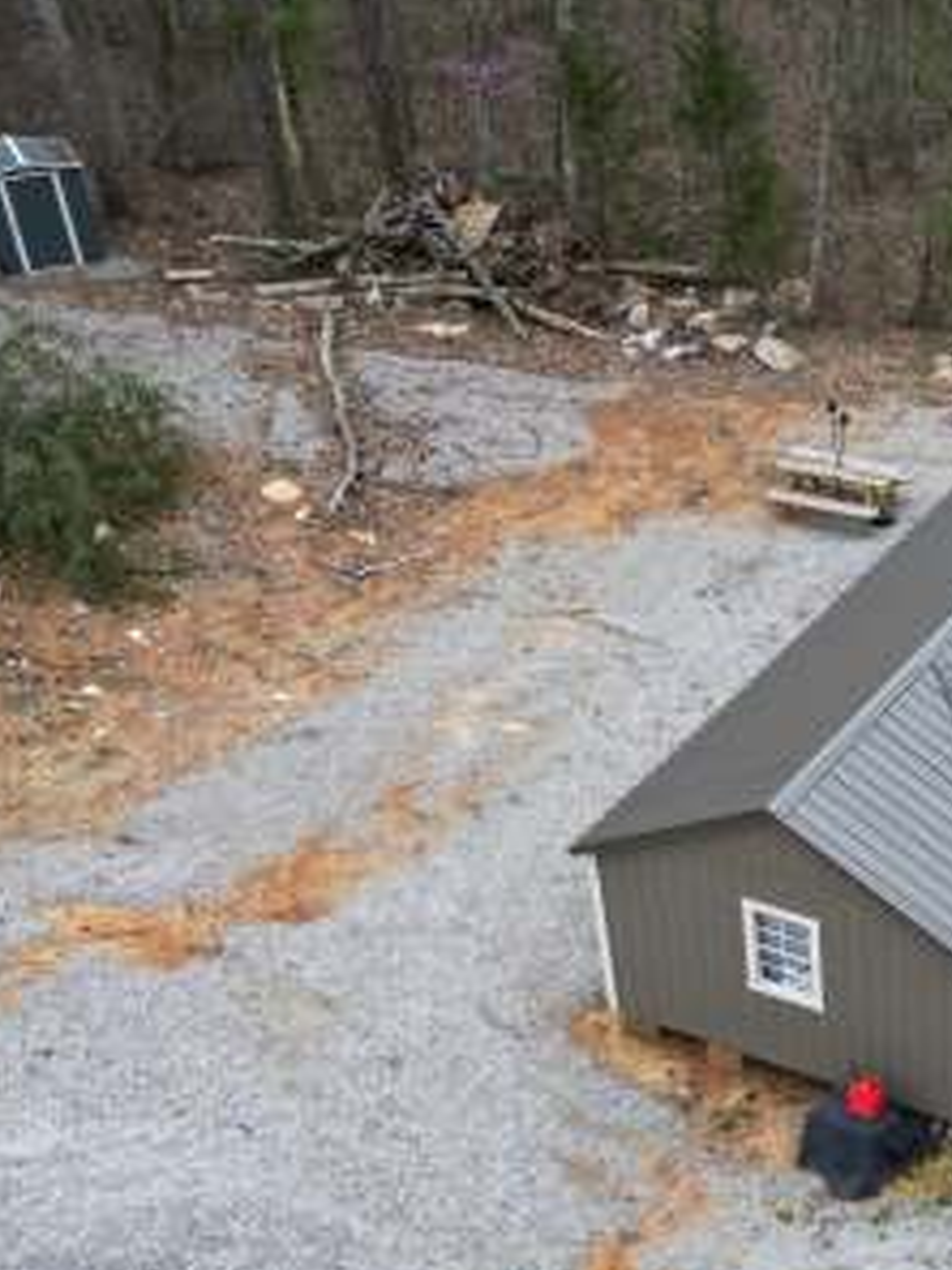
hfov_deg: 25.6
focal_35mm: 54
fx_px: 1980
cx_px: 971
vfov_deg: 34.7
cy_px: 965
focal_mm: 6.72
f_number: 1.7
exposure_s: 1/320
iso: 100
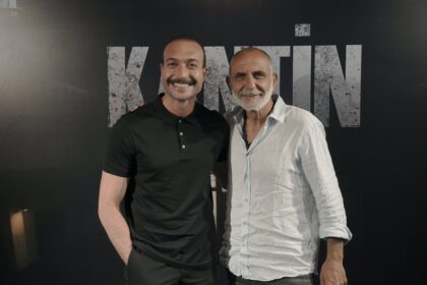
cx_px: 214
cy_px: 142
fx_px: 605
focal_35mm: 51
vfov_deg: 26.5
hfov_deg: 38.9
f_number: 3.5
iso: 3200
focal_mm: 51
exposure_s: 1/200
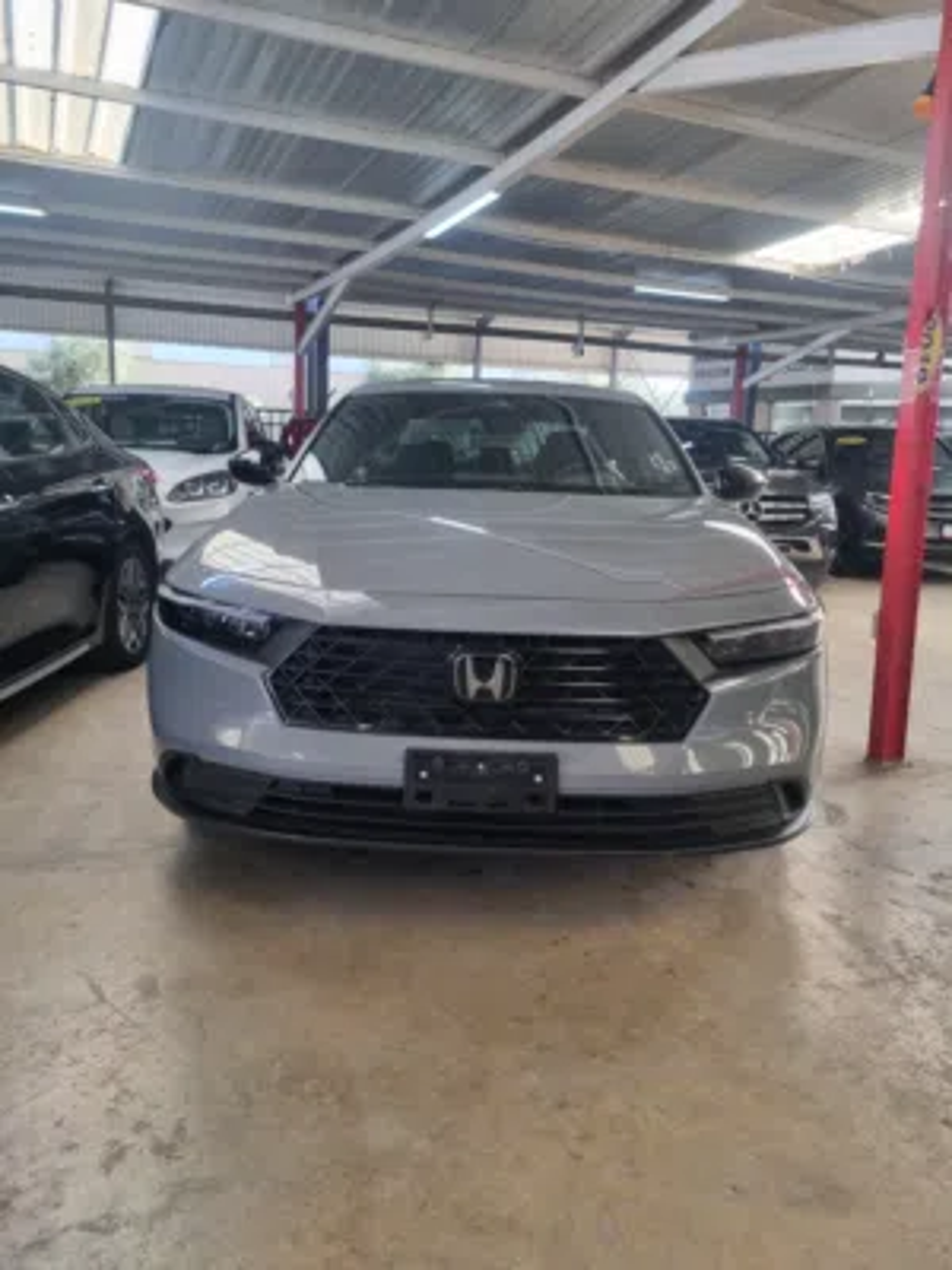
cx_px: 476
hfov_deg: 53.1
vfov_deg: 67.3
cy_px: 635
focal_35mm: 26
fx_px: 953
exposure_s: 1/100
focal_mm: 5.4
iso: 64
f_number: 1.8
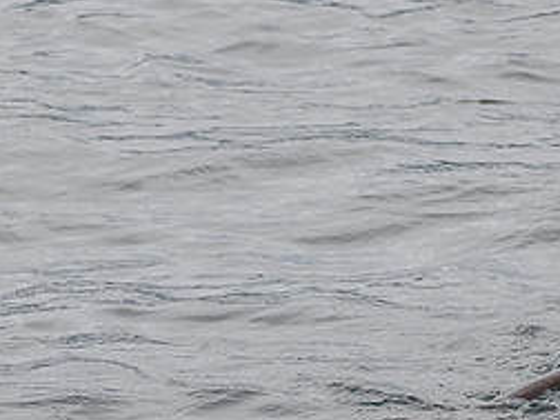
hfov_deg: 0.7
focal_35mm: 2652
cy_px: 354
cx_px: 225
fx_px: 42903
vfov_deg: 0.6
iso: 250
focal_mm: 300
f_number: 4
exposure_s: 1/1000
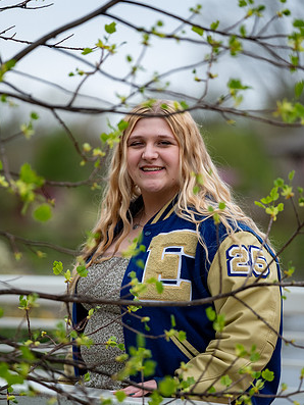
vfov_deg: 9.0
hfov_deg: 6.8
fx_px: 2575
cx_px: 152
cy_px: 220
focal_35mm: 220
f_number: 2.8
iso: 250
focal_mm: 134.4
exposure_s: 1/1000
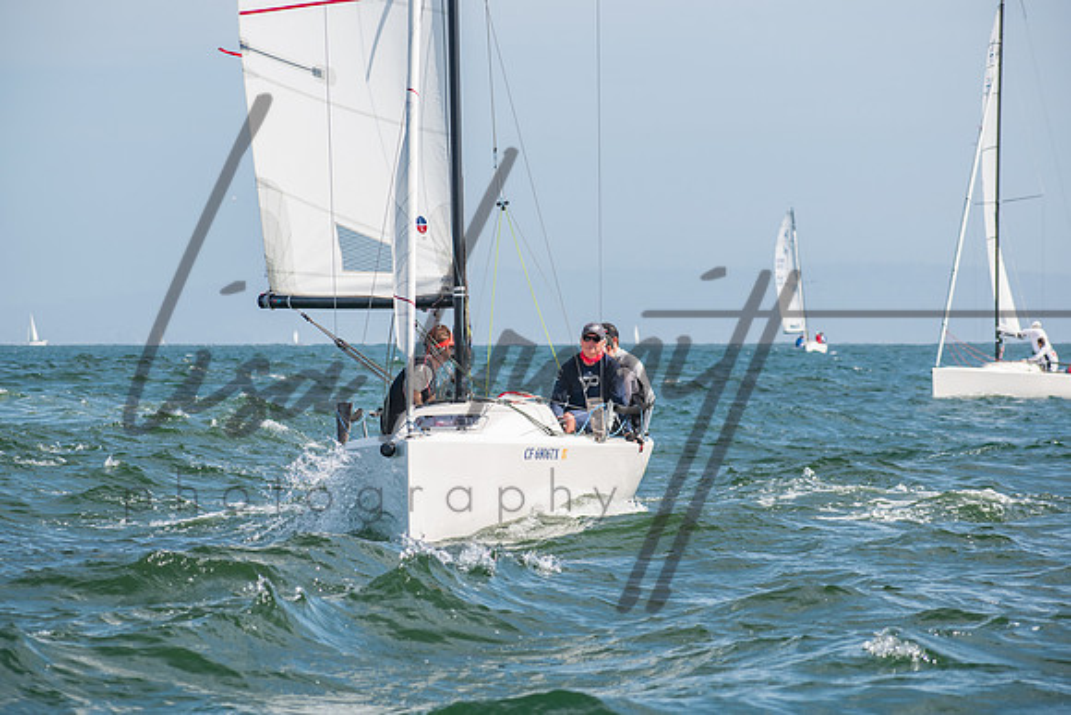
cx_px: 522
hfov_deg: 11.9
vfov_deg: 8.0
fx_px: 5124
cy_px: 358
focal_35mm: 172
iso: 200
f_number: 6.3
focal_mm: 110
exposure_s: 1/1000
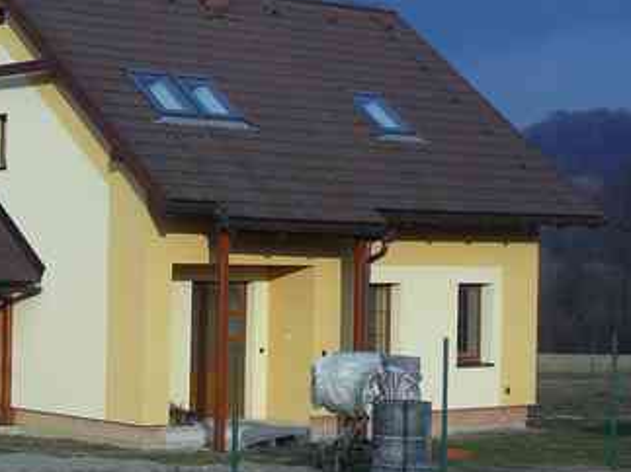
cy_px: 248
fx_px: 1768
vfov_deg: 15.2
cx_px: 10
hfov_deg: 19.7
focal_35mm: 97
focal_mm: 7.3
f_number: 3.4
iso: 80
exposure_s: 1/1000
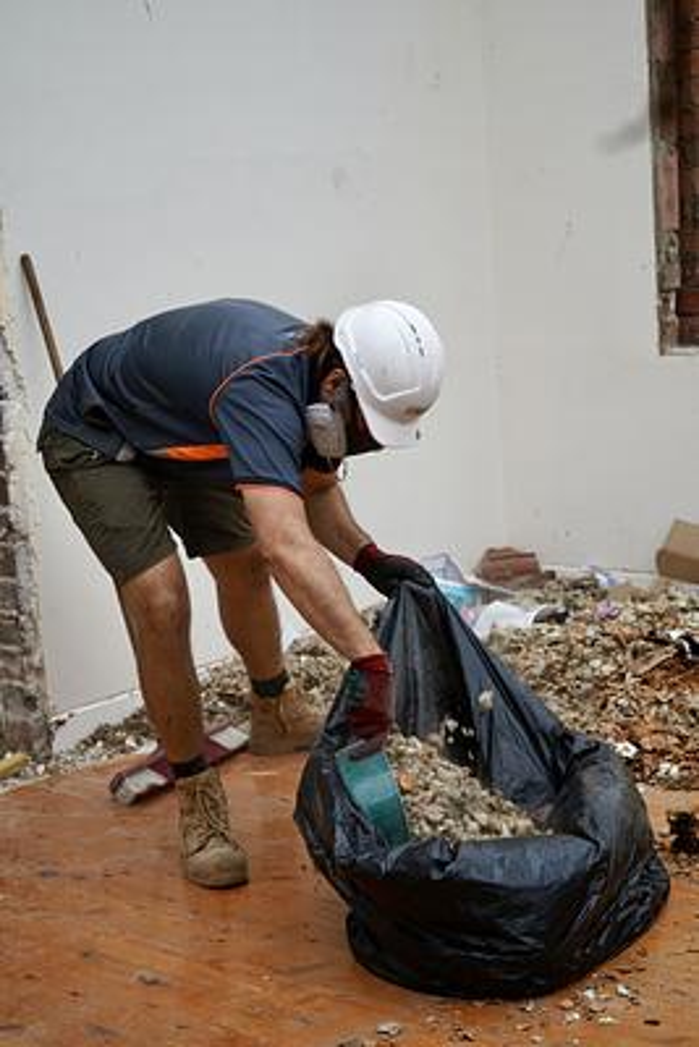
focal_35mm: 59
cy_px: 524
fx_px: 1717
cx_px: 350
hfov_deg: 23.0
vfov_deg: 33.9
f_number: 5
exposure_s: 1/160
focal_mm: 59
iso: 160
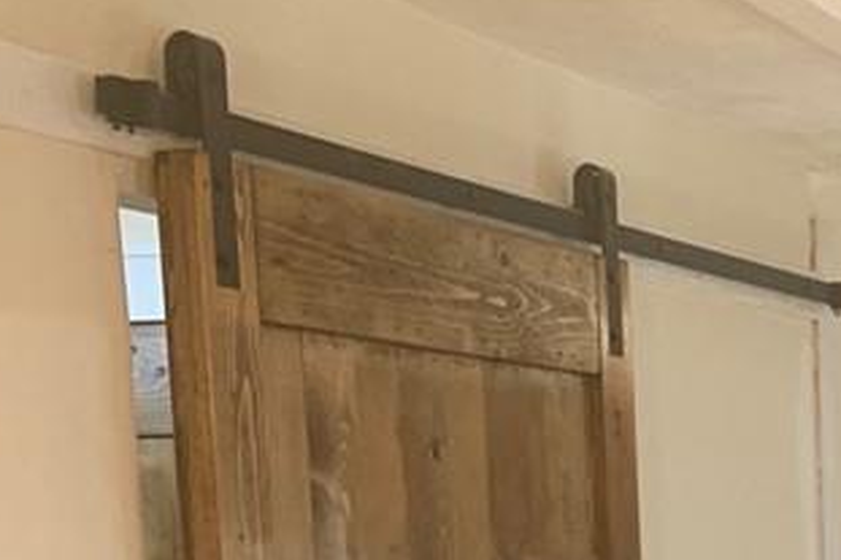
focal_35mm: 89
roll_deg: -0.5
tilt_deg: -8.4
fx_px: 2078
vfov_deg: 14.2
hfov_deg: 19.3
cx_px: 1341
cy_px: 890
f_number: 1.8
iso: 100
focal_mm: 4.25
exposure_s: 1/60
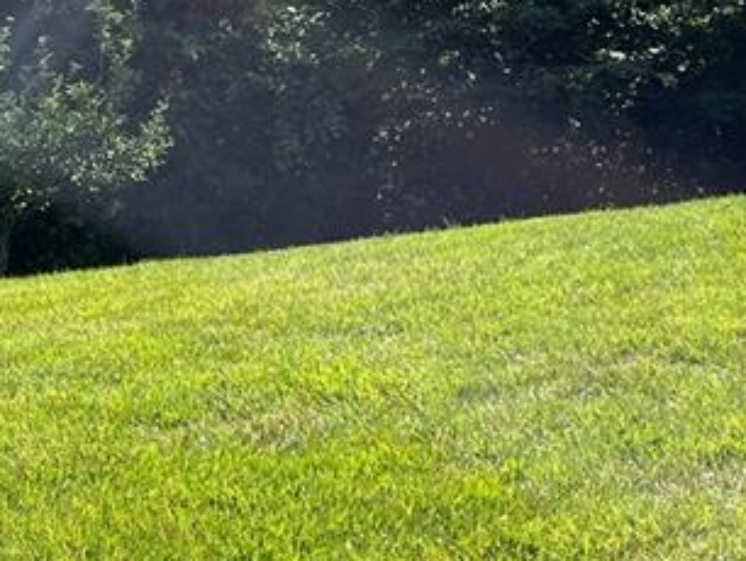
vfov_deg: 16.6
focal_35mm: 87
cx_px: 268
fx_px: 1876
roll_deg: +1.1
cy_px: -10
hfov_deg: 22.4
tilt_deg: -5.3
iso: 50
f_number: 1.6
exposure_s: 1/1372
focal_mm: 5.1
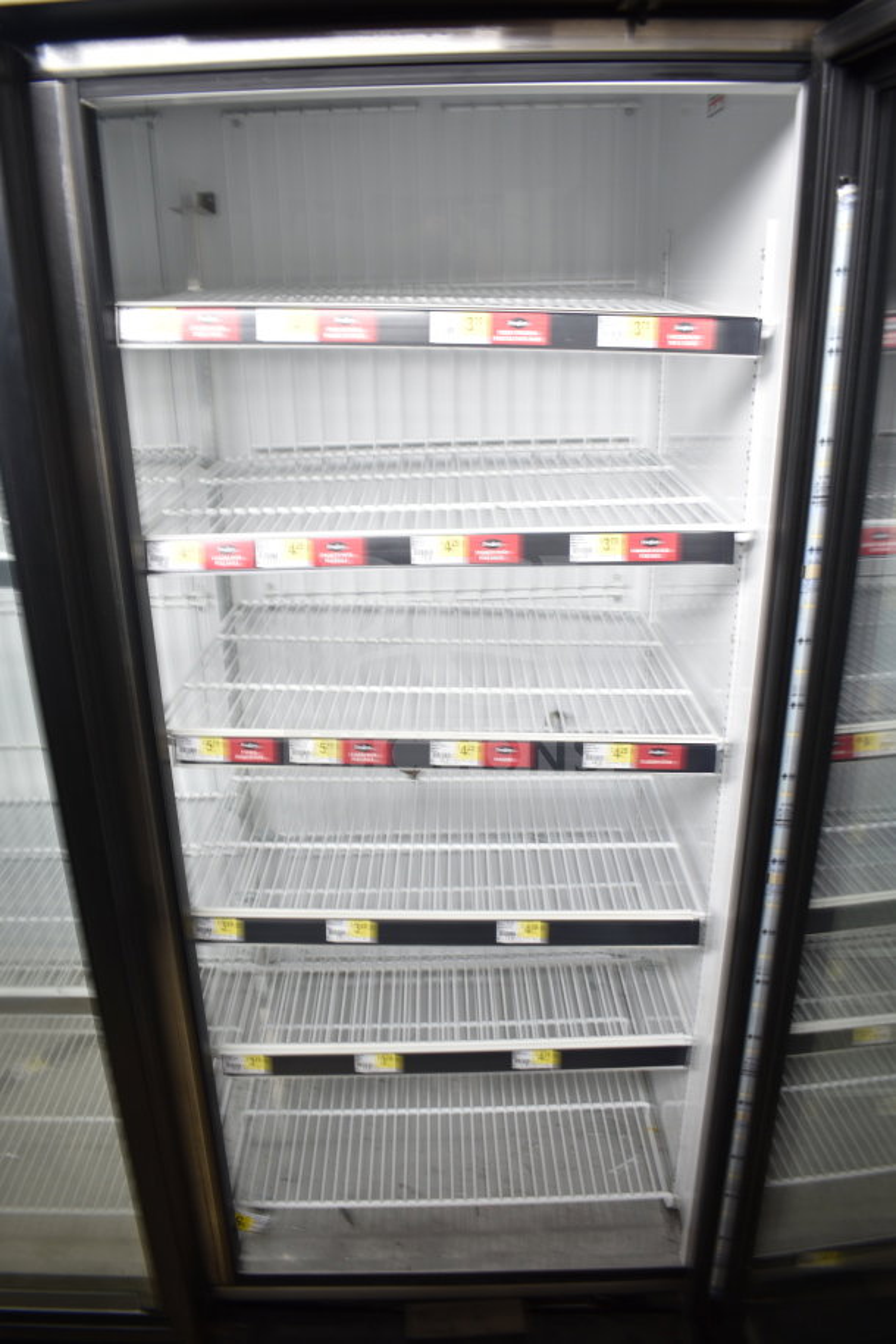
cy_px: 672
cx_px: 448
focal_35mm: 27
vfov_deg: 67.4
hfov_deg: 47.9
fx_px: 1008
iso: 200
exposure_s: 1/30
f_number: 3.5
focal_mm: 18
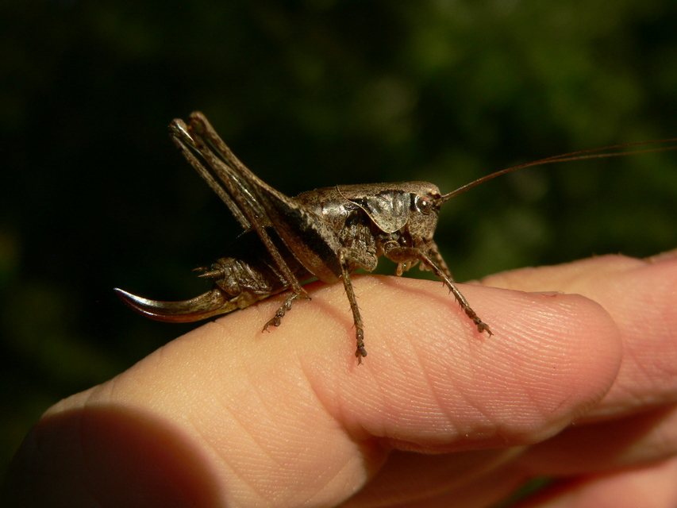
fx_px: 1604
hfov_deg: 23.8
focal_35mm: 82
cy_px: 254
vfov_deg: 18.0
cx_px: 338
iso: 80
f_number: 4
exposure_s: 1/800
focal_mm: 13.6
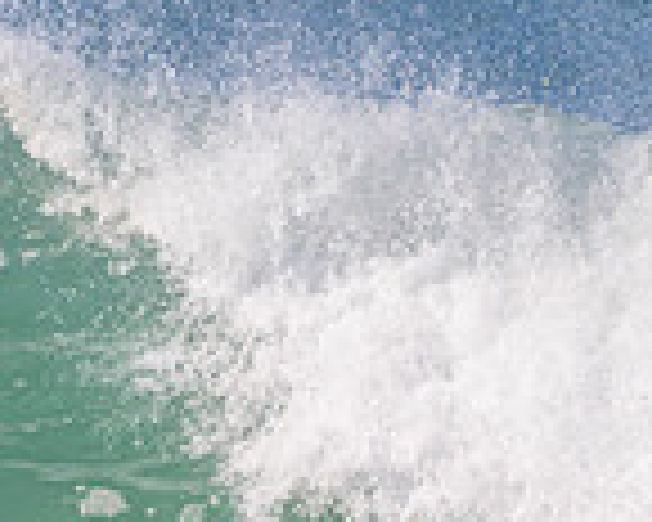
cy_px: 803
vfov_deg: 0.5
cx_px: -27
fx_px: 57813
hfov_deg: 0.6
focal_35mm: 2996
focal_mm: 800
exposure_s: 1/800
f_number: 11
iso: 500
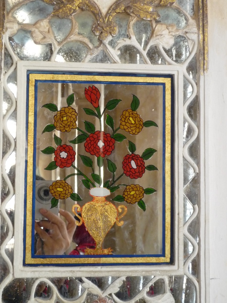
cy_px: 152
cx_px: 114
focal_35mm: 76
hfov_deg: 19.4
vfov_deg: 25.7
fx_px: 665
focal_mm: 11.3
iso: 320
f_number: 4.9
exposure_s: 1/50
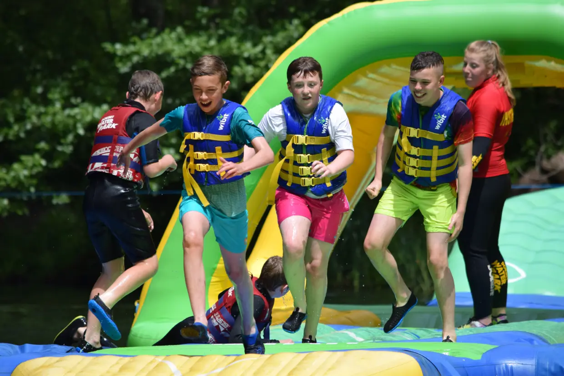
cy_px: 188
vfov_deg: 3.5
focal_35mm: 390
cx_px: 282
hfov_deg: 5.3
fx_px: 6113
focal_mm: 260
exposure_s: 1/1600
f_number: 6.3
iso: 400
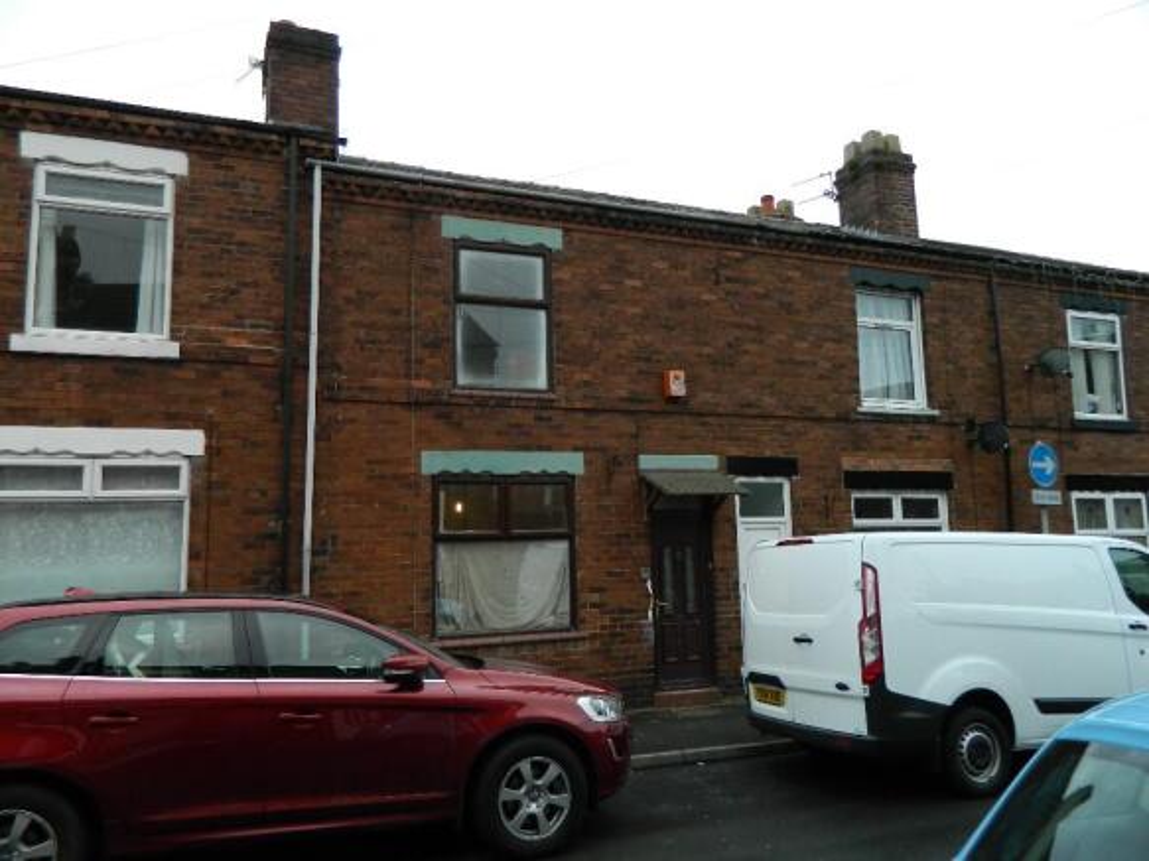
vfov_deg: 54.9
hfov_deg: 69.4
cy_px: 430
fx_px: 830
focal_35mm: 25
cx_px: 574
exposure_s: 1/125
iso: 80
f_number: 3.1
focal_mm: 4.5
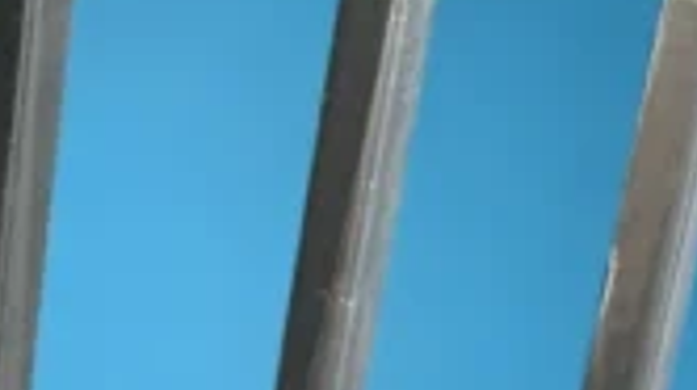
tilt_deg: -7.2
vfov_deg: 6.3
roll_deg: +0.4
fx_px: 3490
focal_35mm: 189
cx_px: 155
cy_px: 612
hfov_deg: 11.4
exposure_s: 1/50
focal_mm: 6.86
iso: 250
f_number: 1.78
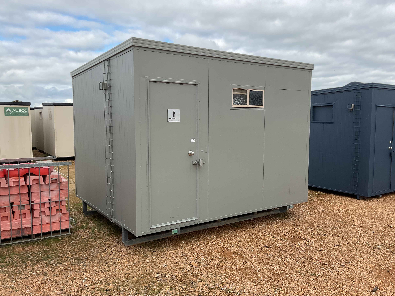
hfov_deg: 60.0
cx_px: 199
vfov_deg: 46.8
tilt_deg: -6.6
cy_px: 151
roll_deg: -0.5
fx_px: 342
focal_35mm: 30
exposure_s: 1/829
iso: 16
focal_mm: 3
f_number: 1.8
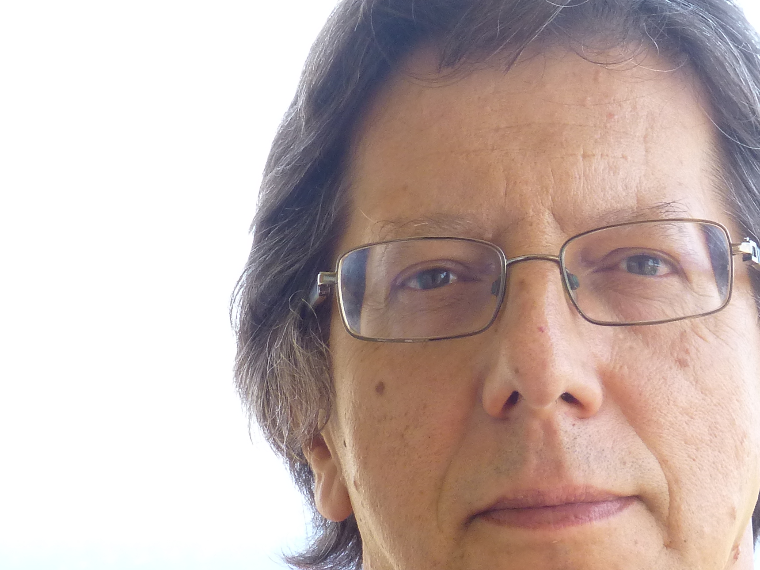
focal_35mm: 226
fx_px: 4962
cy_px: 580
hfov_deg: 8.7
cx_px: 612
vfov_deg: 6.6
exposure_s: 1/60
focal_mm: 16.1
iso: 125
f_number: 5.2
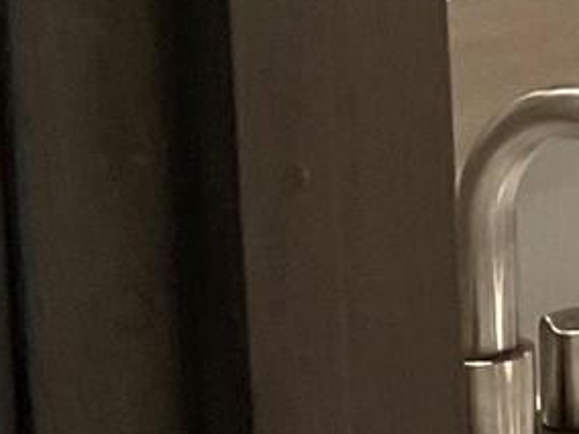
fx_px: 3496
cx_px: 1982
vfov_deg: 6.9
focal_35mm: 209
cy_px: -438
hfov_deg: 7.7
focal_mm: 3
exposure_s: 1/60
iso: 50
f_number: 1.8
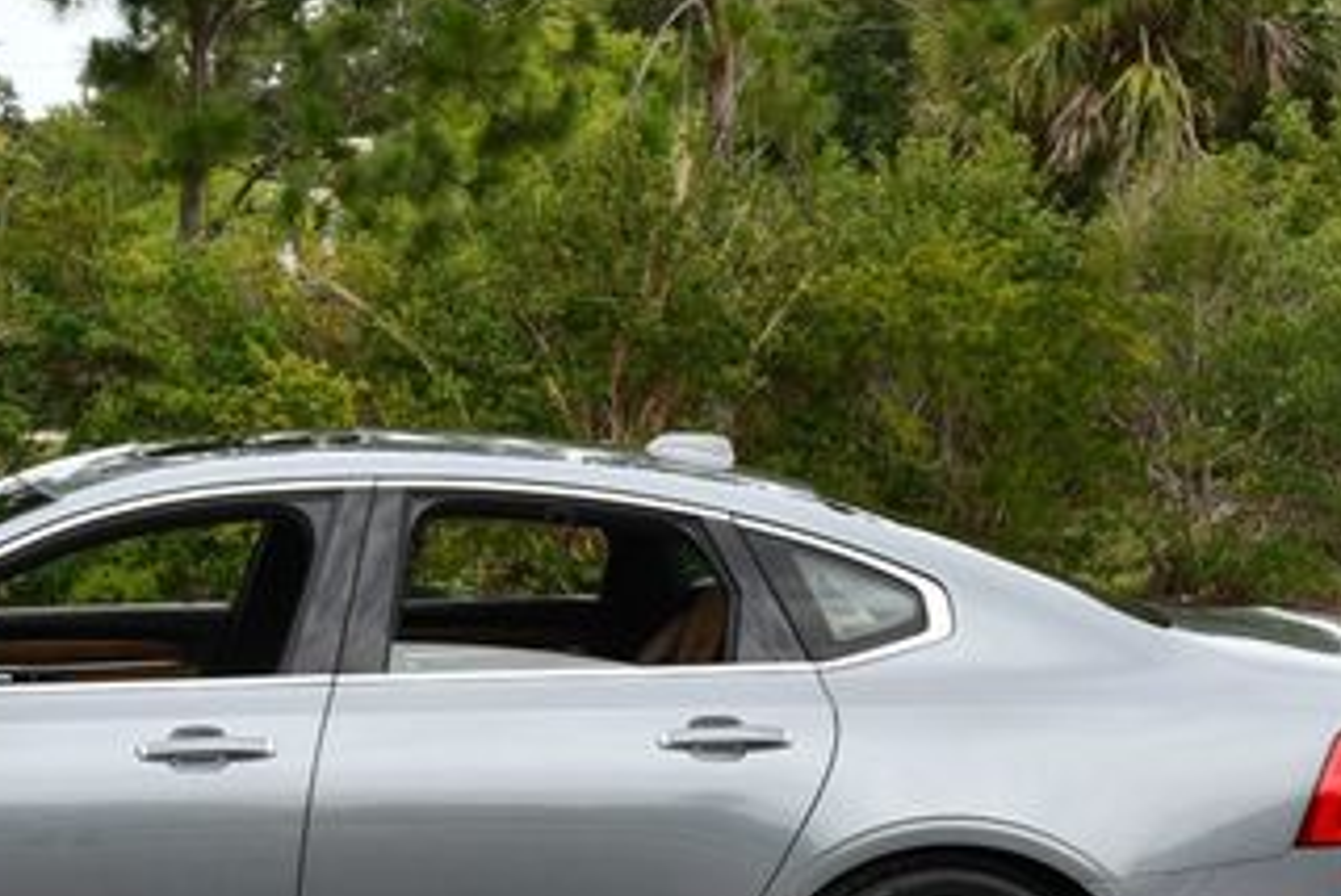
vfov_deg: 15.6
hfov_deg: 22.7
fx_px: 3281
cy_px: 452
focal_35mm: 88
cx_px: 210
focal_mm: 22
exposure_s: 1/250
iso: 140
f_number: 8
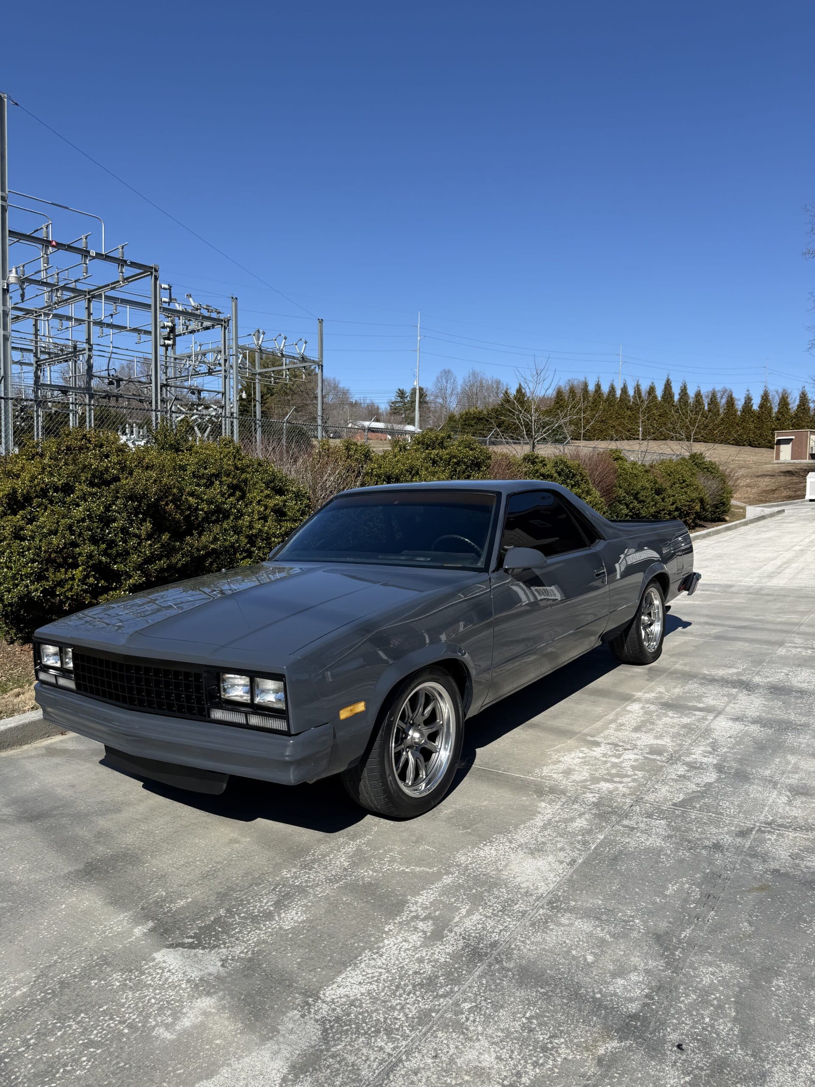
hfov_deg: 56.8
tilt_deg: -3.3
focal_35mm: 24
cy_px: 544
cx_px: 408
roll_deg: -0.9
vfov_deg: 71.6
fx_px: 753
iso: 80
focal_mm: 6.76
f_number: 1.78
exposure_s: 1/4975
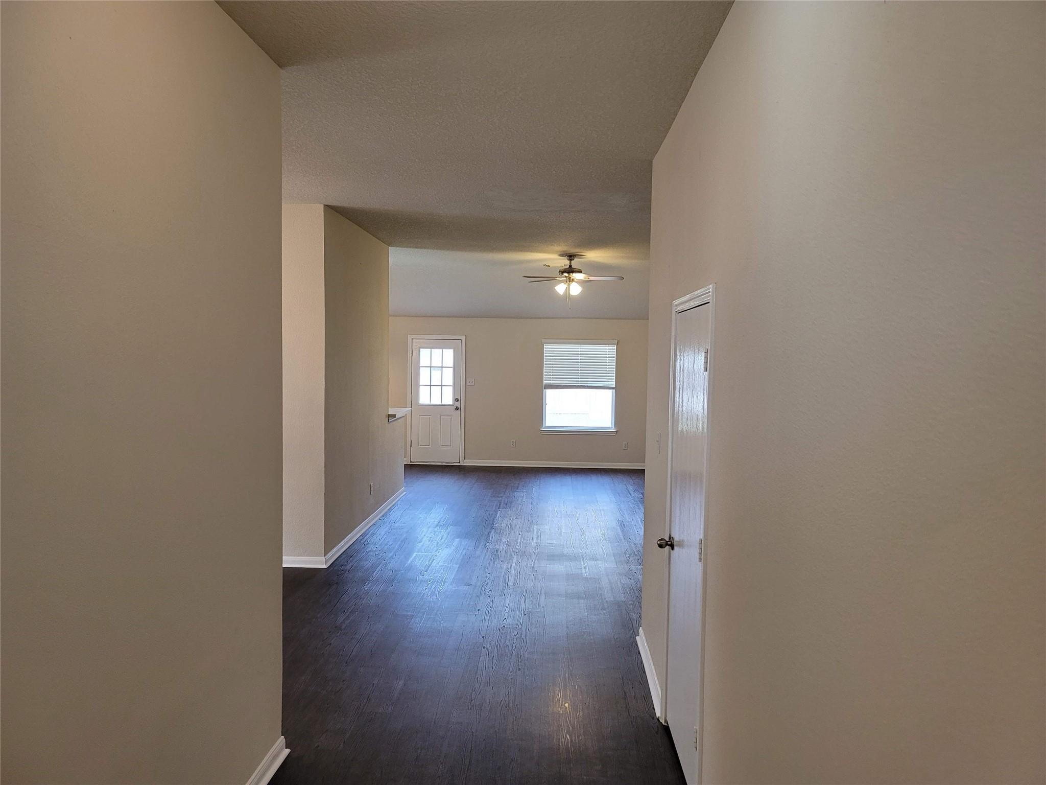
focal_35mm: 25
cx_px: 523
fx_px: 755
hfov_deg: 69.4
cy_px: 392
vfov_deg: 54.9
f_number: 1.8
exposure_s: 1/119
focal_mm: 7
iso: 250
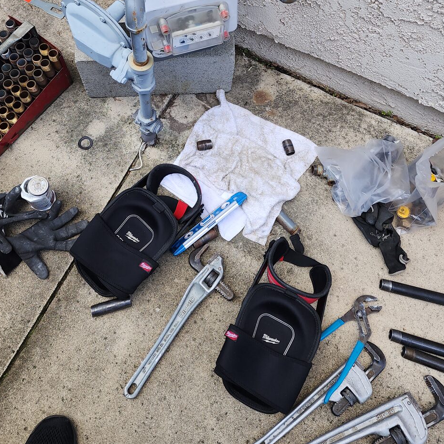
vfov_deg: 45.4
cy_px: 106
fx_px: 508
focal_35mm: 35
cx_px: 206
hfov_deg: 47.2
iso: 12
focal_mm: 6.4
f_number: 1.8
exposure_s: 1/123
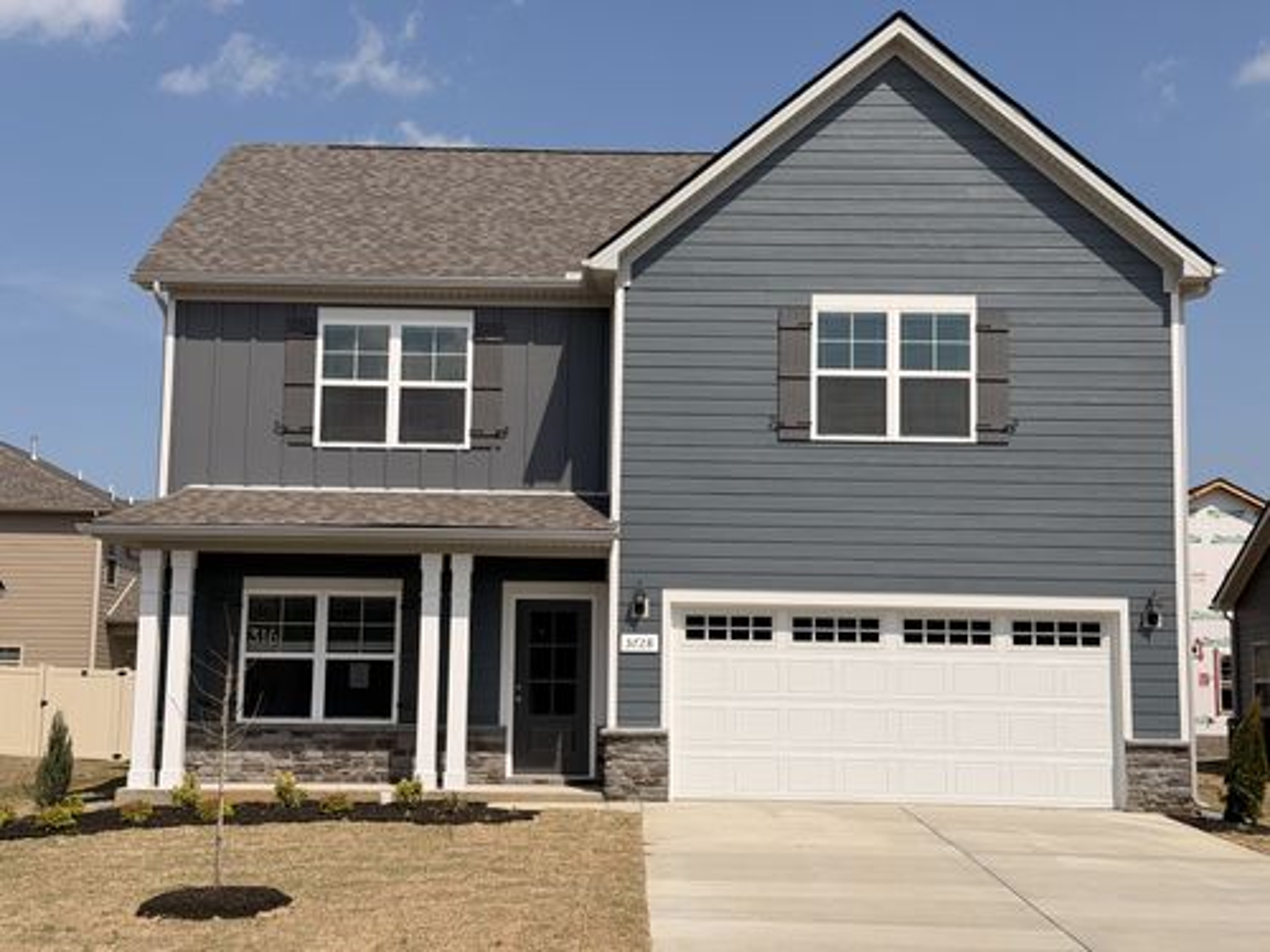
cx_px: 635
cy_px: 476
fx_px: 1761
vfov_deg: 30.3
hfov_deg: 39.7
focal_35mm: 48
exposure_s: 1/9901
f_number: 1.78
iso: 80
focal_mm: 6.76
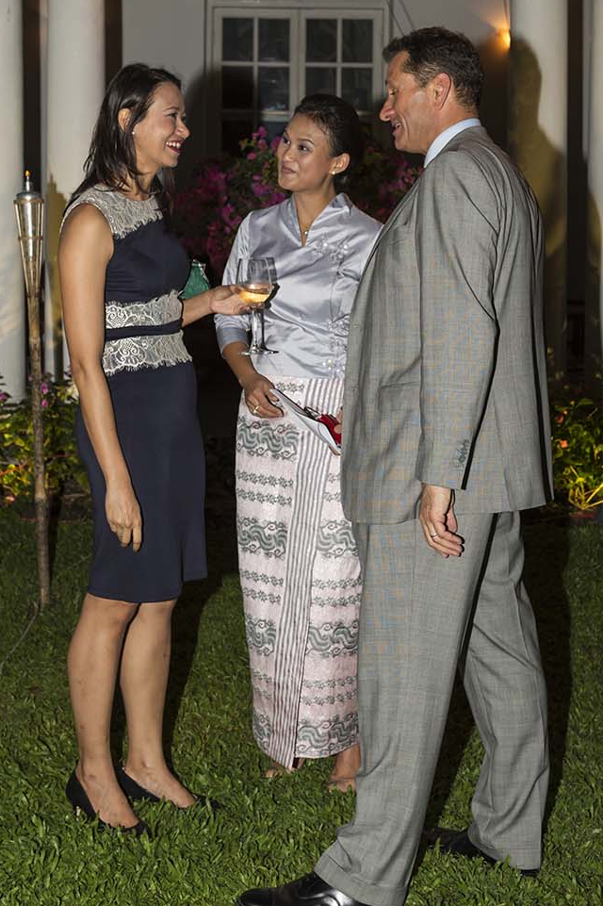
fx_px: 1358
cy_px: 270
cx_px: 314
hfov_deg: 25.0
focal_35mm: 54
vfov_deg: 36.3
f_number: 5.6
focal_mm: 36
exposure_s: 1/60
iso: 400
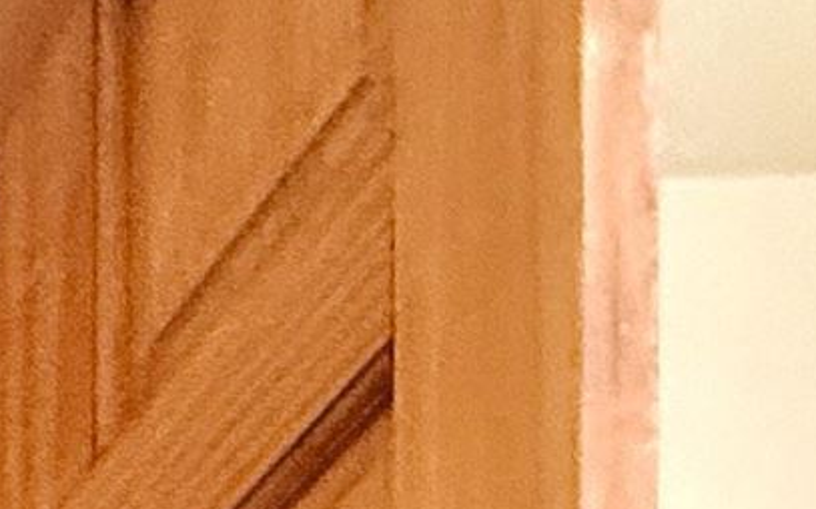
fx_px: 2490
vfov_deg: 7.4
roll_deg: +0.4
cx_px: -822
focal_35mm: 112
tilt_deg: +0.5
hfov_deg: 15.1
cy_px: 2142
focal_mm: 2.22
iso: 400
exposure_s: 1/60
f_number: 2.2
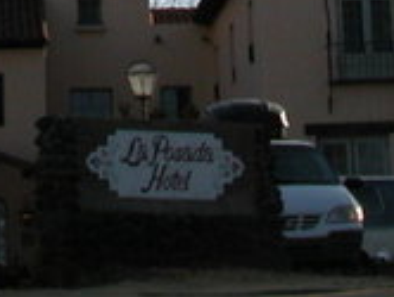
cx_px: -33
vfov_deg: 7.1
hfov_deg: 9.7
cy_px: -342
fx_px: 2302
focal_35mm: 202
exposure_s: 1/515
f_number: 5.6
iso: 100
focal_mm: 8.9
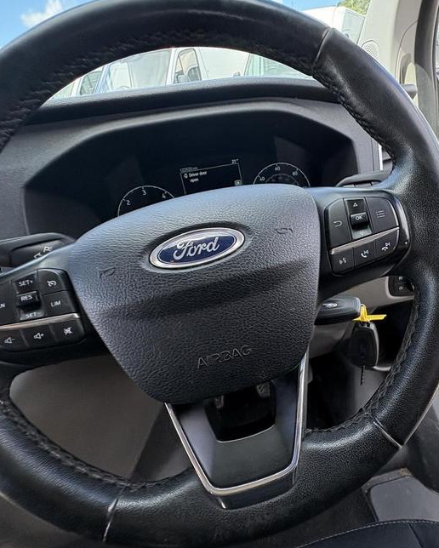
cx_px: 277
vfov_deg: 83.2
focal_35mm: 19
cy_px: 270
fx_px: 308
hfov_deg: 69.6
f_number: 2.2
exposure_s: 1/140
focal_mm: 2.22
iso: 125
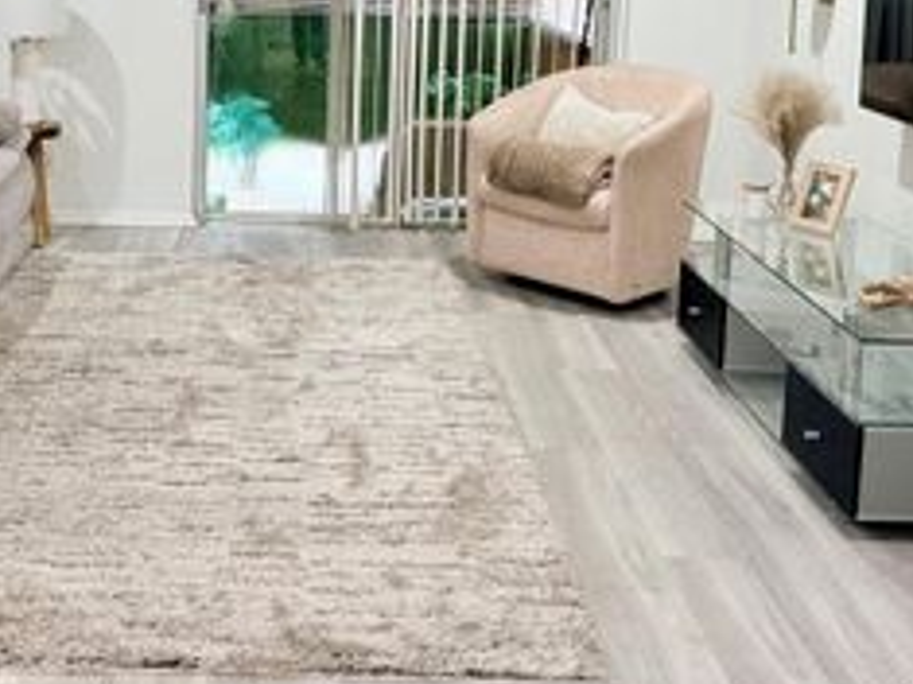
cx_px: 338
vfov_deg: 27.7
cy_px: 103
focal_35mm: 51
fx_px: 1344
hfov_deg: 37.3
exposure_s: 1/60
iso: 200
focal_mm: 6.76
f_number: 1.78
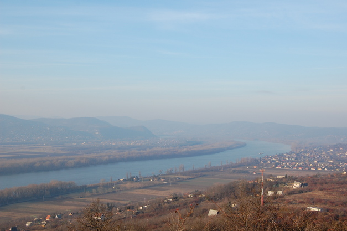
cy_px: 114
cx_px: 177
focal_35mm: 49
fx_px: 472
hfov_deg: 40.4
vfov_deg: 27.5
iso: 200
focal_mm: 32
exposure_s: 1/250
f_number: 8
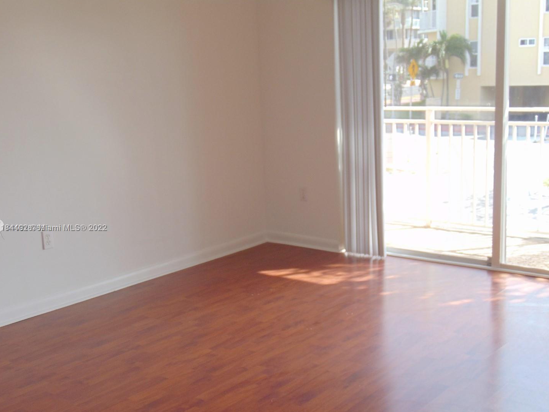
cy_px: 228
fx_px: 745
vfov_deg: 30.8
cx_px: 291
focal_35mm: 47
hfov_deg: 40.4
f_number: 3.3
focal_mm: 7.6
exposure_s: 1/80
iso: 80
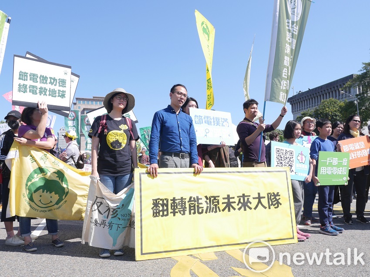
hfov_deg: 60.0
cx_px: 185
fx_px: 321
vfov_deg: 46.8
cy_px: 138
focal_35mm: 30
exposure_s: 1/500
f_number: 5.6
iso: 200
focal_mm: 15
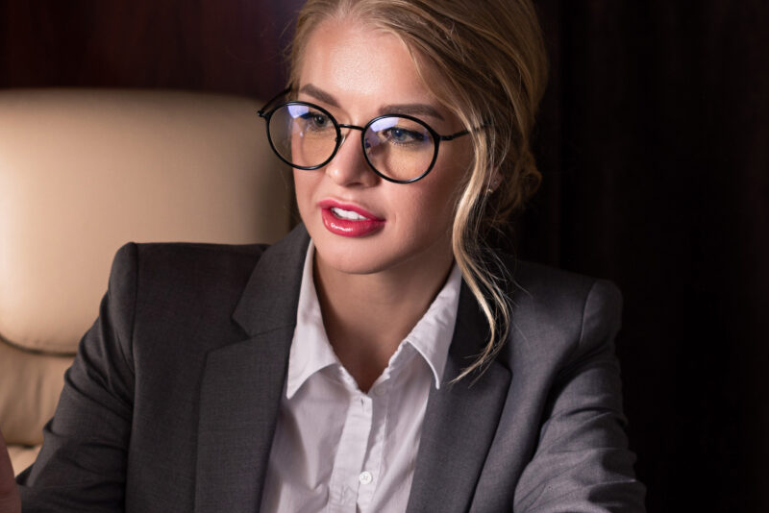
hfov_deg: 16.0
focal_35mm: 128
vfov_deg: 10.7
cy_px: 395
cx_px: 253
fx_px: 2735
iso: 160
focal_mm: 50
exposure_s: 1/200
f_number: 3.5
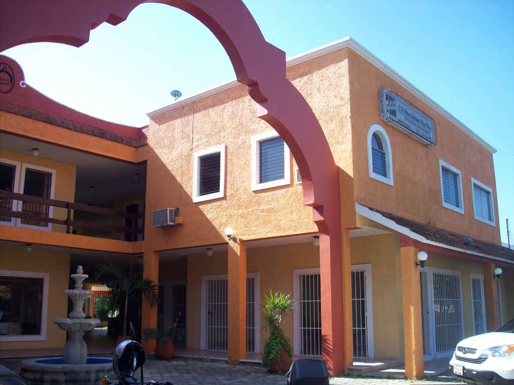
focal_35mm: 36
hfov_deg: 51.4
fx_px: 534
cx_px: 257
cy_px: 192
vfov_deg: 39.6
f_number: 2.7
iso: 80
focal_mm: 6
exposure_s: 1/499
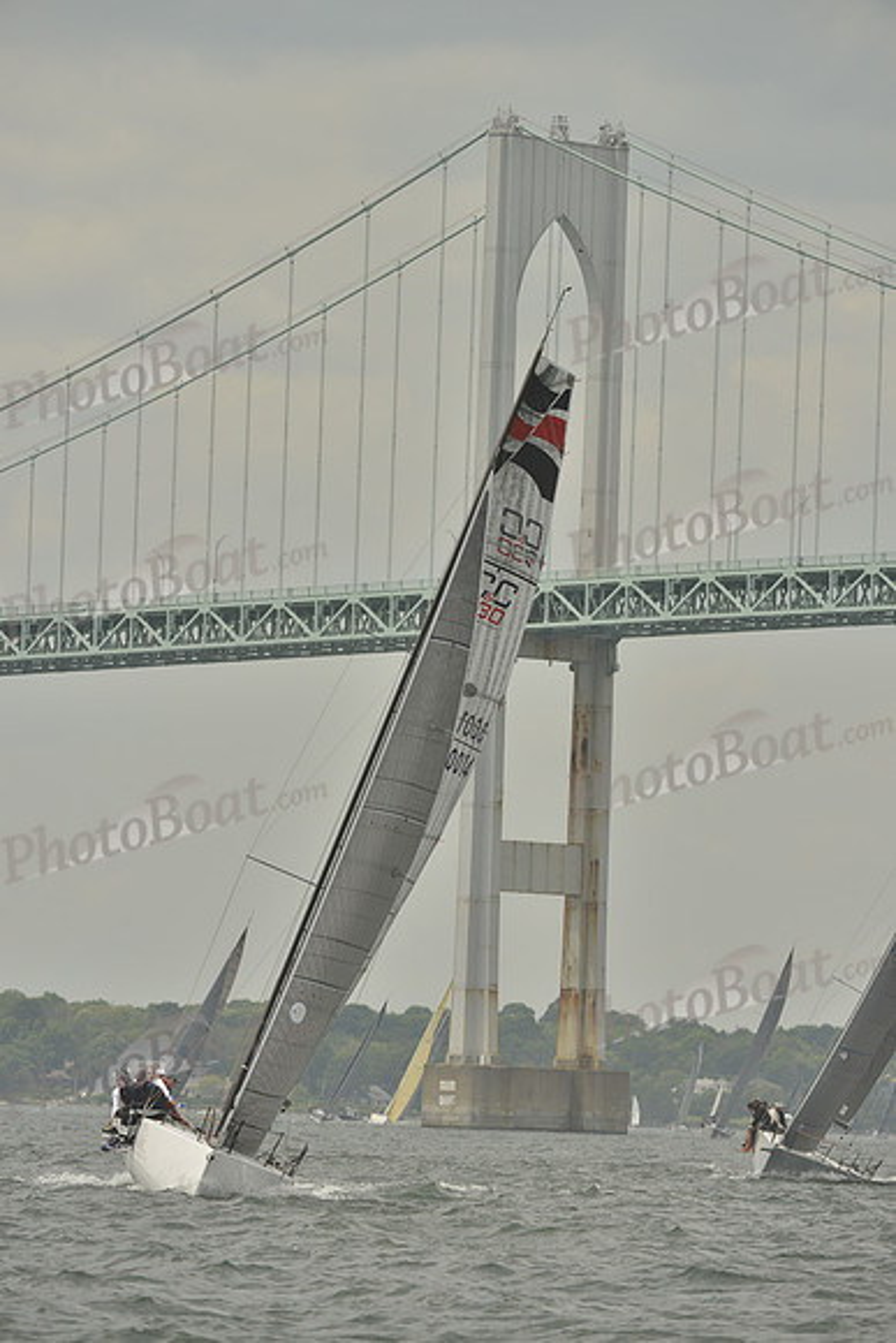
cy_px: 672
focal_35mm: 310
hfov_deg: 4.4
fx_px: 11566
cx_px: 448
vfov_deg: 6.6
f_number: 9
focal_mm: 310
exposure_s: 1/1000
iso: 280
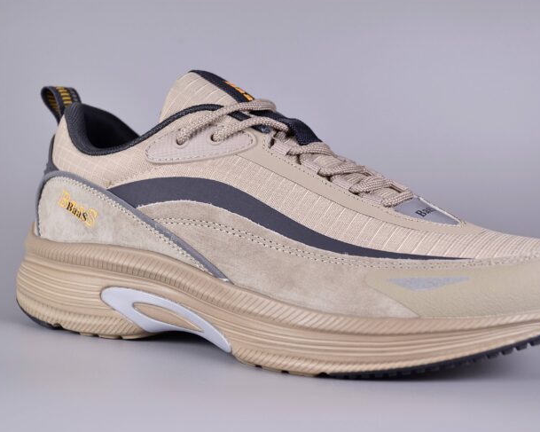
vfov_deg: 28.3
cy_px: 231
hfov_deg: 35.0
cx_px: 290
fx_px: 857
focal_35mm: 54
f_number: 4.5
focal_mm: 29
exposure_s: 1/80
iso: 100
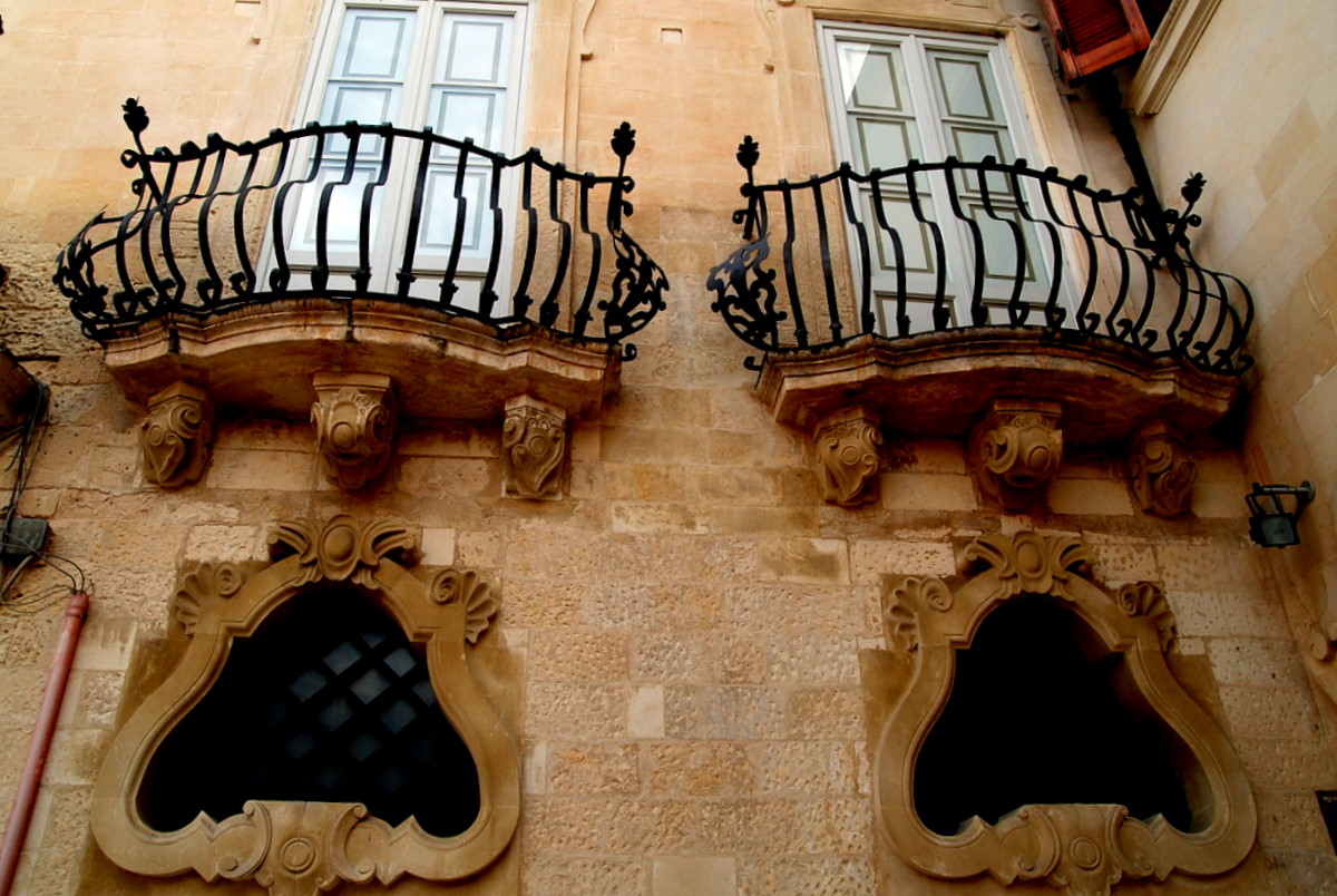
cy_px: 448
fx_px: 948
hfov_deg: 70.4
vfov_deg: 50.6
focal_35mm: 26
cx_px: 668
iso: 200
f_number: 5
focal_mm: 17
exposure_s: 1/60
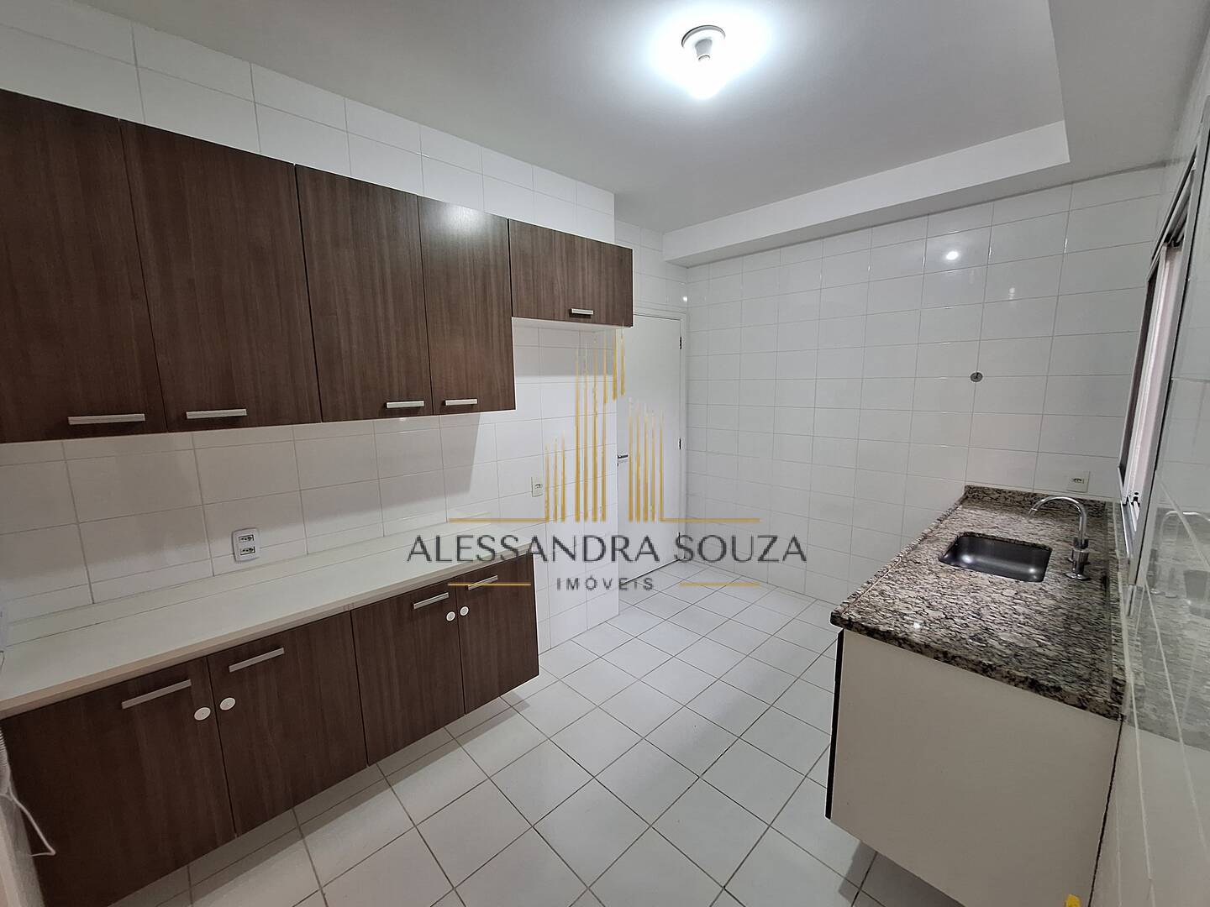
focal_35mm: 13
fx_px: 454
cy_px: 454
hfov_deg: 106.2
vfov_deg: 89.9
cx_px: 605
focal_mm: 1.74
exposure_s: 1/40
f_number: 2.2
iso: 125
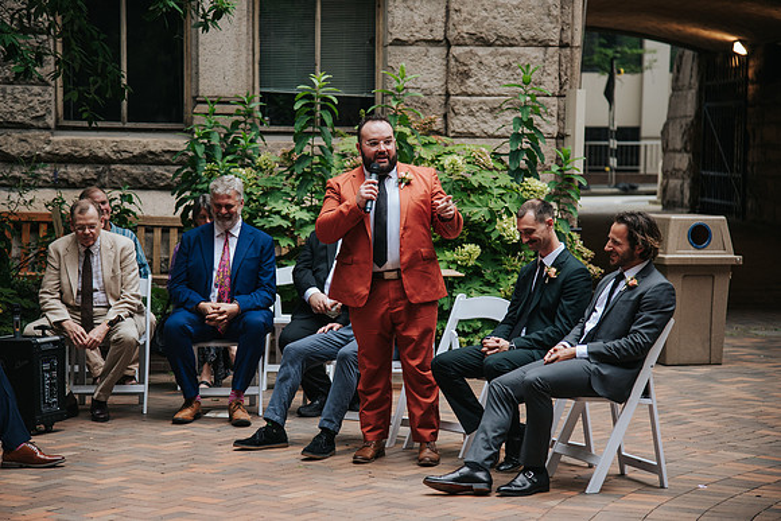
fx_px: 1983
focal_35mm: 91
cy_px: 260
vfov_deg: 15.0
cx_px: 366
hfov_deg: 22.3
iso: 1000
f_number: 4
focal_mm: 86
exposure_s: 1/500
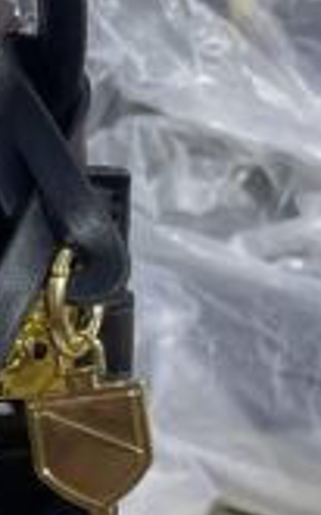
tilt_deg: -5.5
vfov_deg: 15.5
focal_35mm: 134
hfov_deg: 8.9
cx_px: -433
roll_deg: +6.3
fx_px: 1877
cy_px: 415
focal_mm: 4.2
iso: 32
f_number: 1.6
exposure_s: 1/139
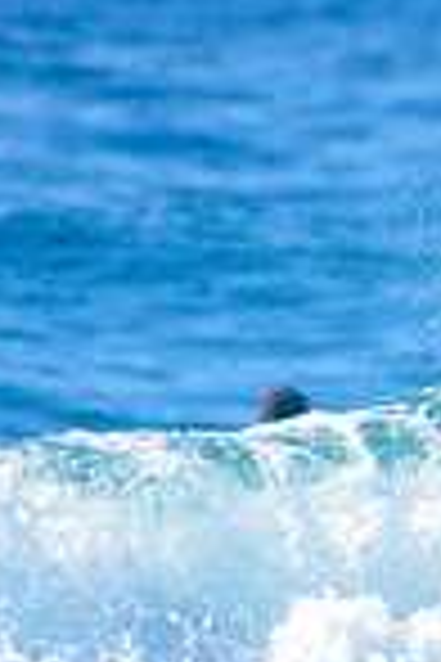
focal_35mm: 2414
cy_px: 755
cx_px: 1529
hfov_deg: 0.6
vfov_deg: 0.9
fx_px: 44354
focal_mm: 500
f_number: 5.6
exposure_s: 1/2000
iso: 160
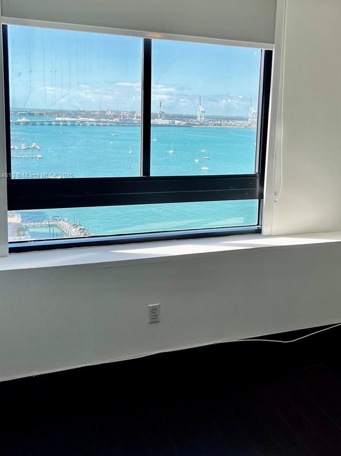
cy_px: 176
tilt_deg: -7.4
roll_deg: -1.5
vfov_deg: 53.5
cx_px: 205
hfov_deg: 41.6
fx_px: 447
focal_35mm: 34
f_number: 1.5
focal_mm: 5.7
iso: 50
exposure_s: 1/572
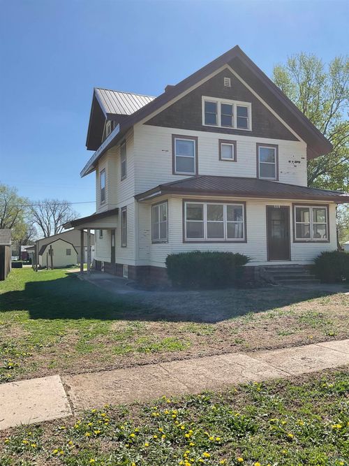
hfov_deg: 48.2
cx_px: 174
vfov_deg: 61.7
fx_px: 390
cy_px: 233
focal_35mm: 29
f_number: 1.8
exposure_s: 1/1786
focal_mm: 3
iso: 16
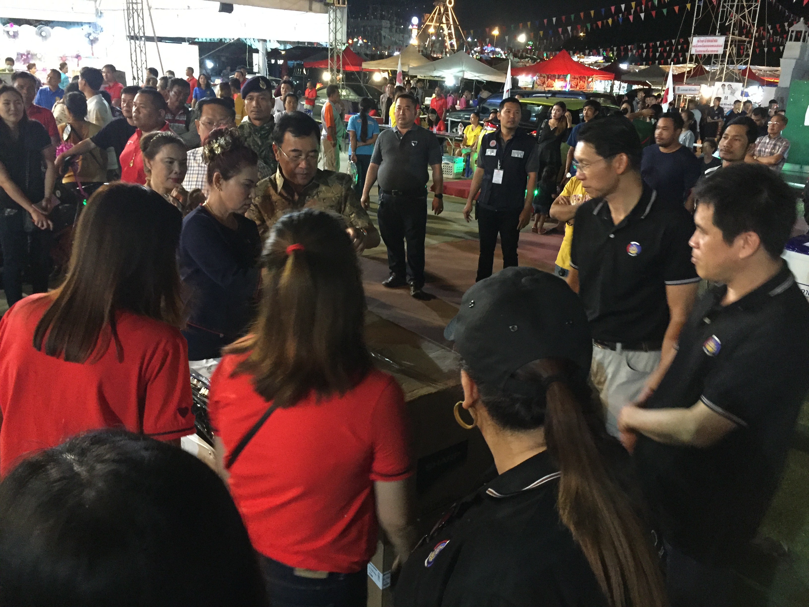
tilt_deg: -18.0
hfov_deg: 61.7
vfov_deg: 48.2
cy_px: 304
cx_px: 404
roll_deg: -3.0
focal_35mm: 29
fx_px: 678
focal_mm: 4.15
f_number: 2.2
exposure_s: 1/17
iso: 320
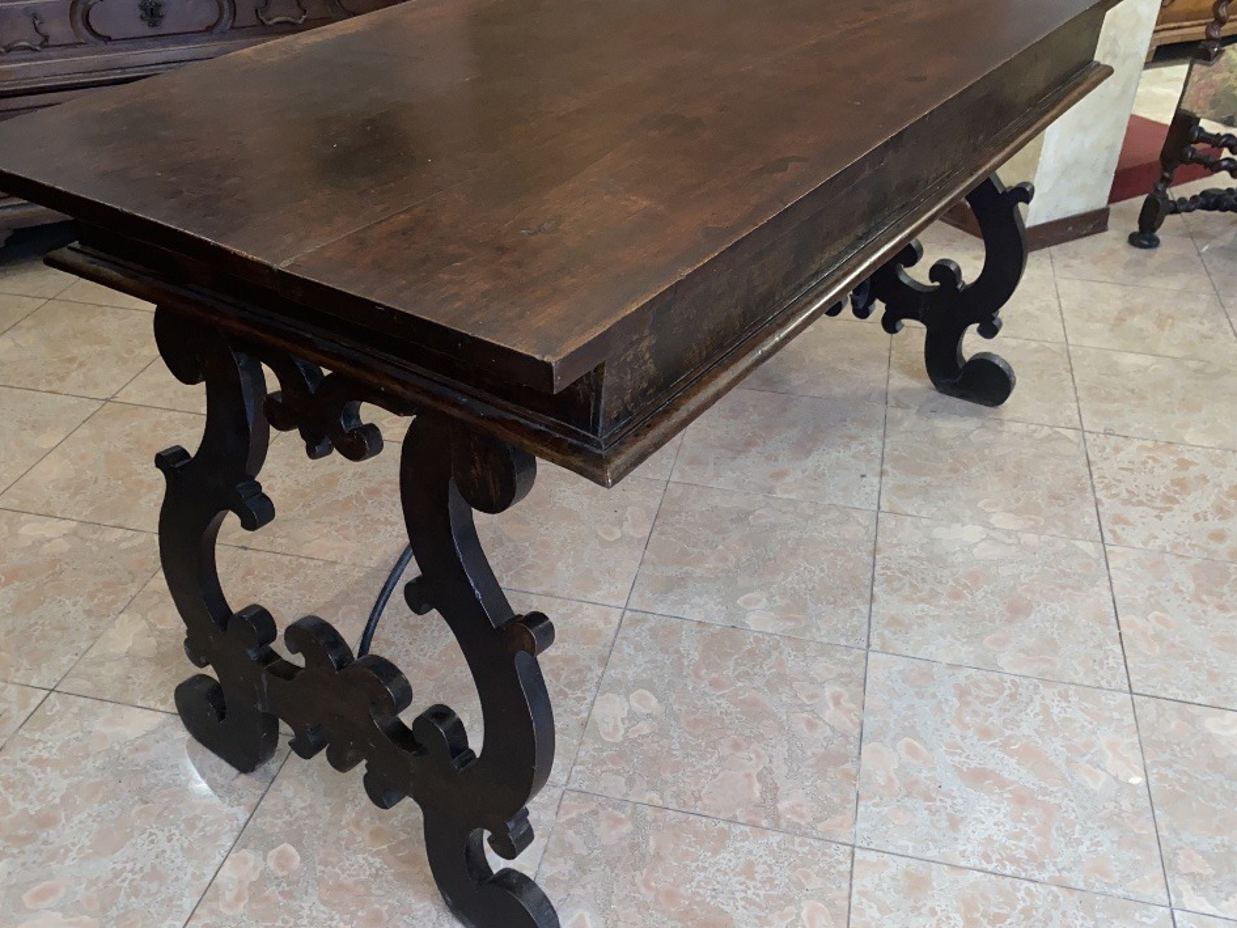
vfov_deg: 42.9
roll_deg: -1.2
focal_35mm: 33
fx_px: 1179
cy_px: 516
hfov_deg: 55.3
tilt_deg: -36.4
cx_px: 606
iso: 160
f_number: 1.8
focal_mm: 4.25
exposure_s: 1/15
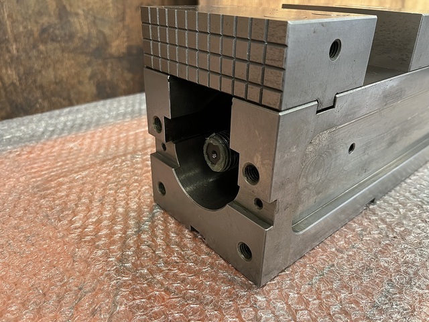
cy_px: 161
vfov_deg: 53.1
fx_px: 322
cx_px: 214
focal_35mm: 26
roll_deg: -1.7
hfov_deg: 67.3
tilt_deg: -28.2
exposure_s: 1/60
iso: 160
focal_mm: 5.1
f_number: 1.6
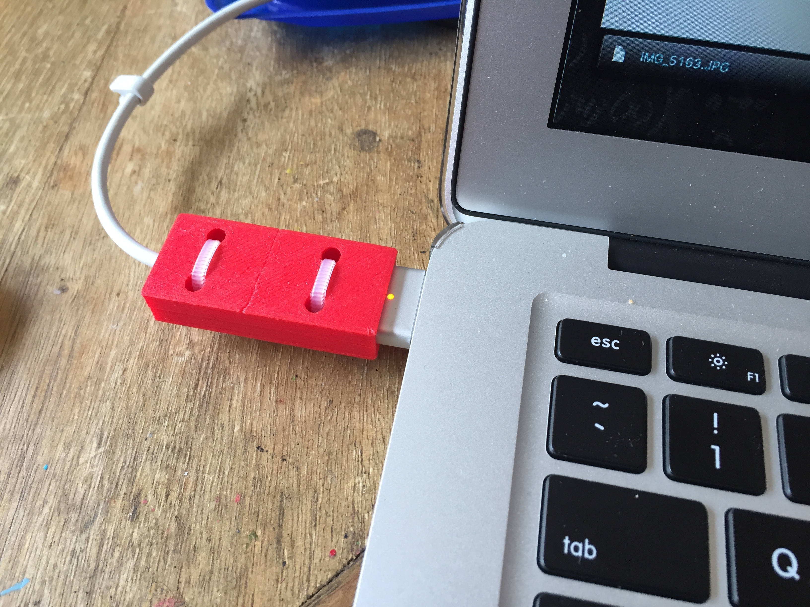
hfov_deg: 61.7
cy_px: 304
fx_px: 679
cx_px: 405
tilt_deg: -56.2
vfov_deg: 48.2
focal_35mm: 29
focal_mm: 4.15
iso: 40
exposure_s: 1/30
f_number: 2.2
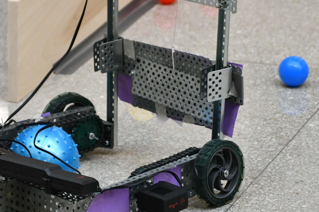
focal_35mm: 316
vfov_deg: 4.3
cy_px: 149
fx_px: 2800
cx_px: 48
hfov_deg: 6.5
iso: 2500
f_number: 6.3
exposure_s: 1/640
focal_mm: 98
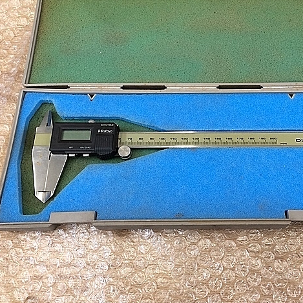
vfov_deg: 47.2
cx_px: 198
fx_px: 347
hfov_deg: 46.6
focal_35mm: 35
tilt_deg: -67.6
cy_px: 154
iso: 64
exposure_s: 1/30
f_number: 2.2
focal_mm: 4.15
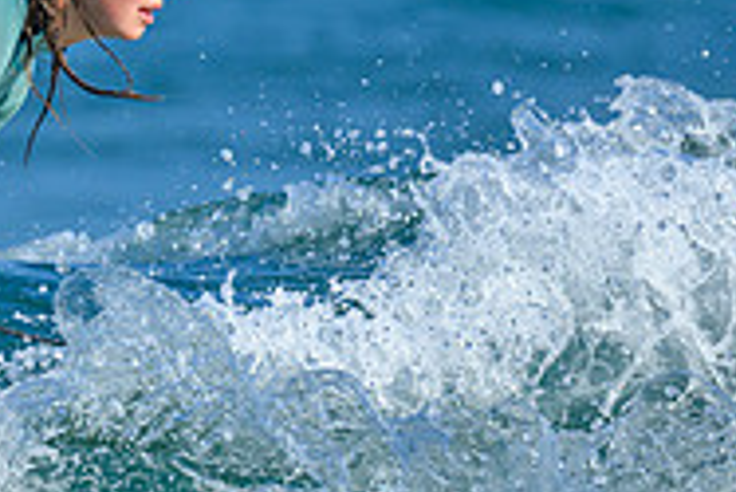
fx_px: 59824
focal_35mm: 2924
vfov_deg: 0.5
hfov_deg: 0.7
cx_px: -316
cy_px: 396
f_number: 6.3
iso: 450
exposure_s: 1/2000
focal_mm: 800
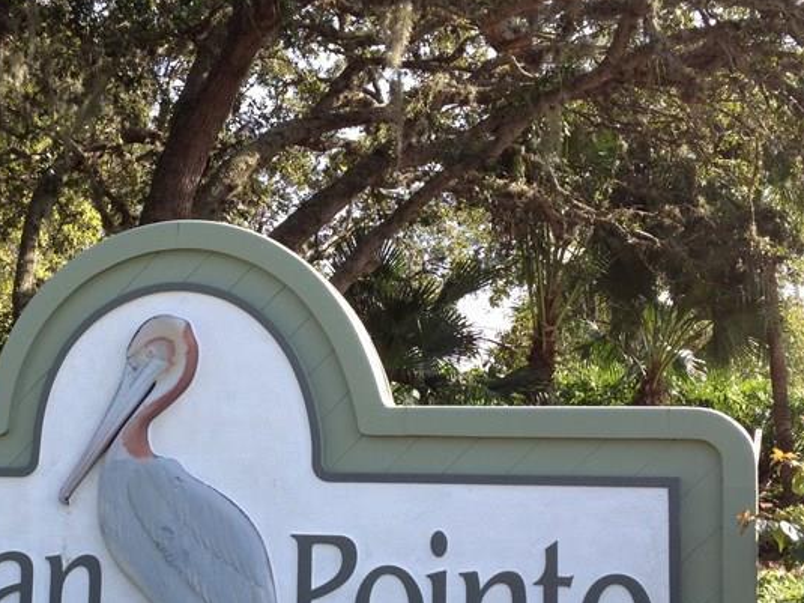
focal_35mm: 67
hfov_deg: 28.6
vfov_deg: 21.9
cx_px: 225
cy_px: 392
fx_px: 1556
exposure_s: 1/435
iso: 50
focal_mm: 4.28
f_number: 2.4
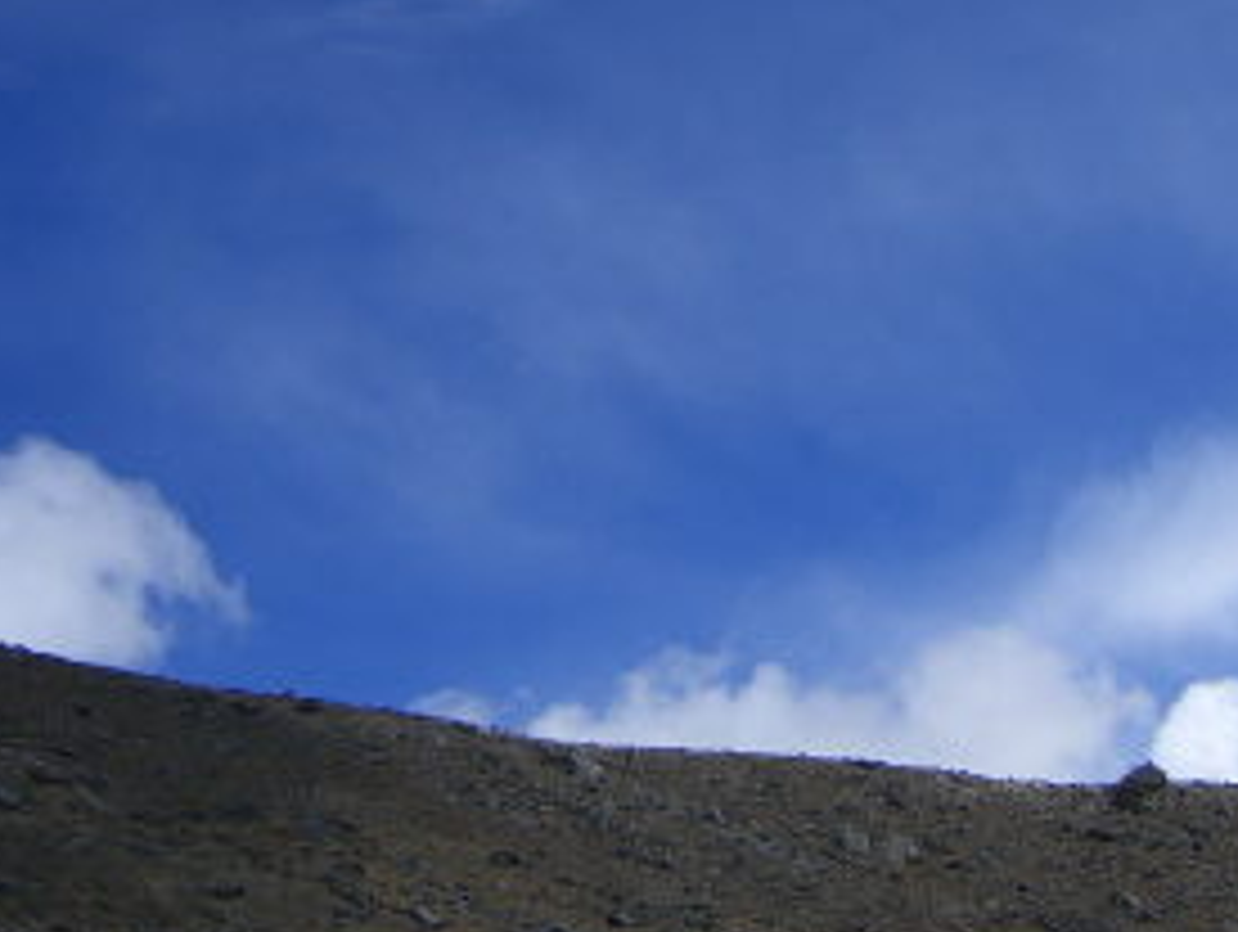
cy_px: 250
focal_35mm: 69
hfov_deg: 27.9
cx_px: 873
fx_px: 2471
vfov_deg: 21.2
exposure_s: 1/1600
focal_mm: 6.2
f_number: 4.3
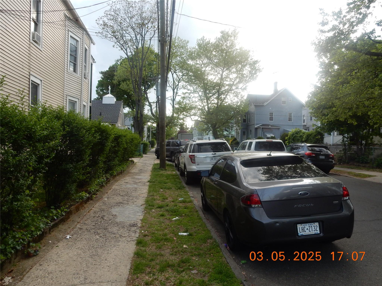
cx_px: 191
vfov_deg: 54.9
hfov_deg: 69.4
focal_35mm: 25
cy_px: 143
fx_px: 276
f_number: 4.2
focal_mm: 4.5
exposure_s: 1/250
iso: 125
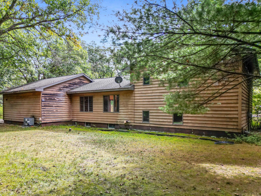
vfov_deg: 56.8
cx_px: 130
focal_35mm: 24
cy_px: 98
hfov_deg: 71.6
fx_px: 181
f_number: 1.7
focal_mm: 6.72
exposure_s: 1/15
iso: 240
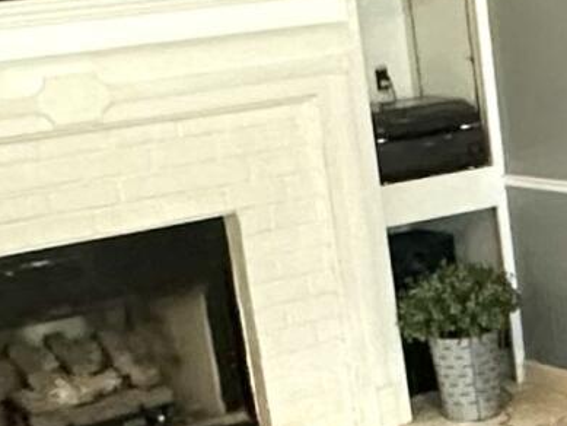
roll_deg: +4.3
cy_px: 547
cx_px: 657
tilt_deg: -20.7
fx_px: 1770
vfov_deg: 13.3
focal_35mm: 108
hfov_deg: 17.5
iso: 500
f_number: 2.2
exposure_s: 1/60
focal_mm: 2.22
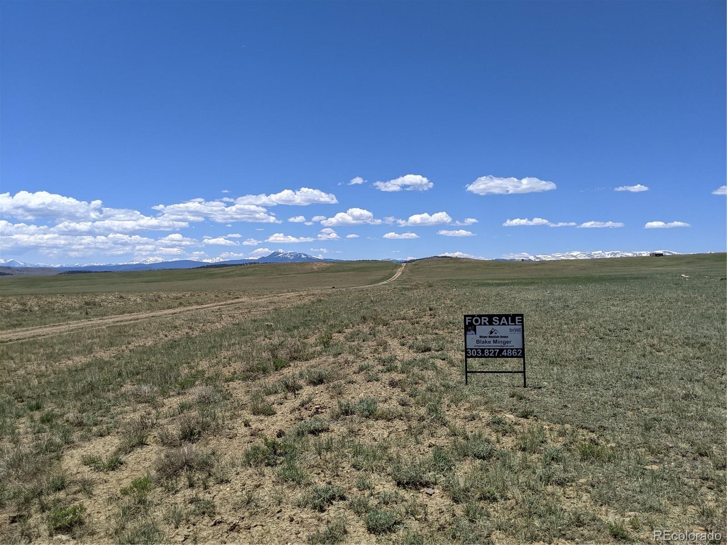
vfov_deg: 51.4
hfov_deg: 65.3
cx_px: 364
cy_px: 272
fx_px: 567
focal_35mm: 27
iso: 52
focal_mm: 4.44
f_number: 1.8
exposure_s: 1/4695
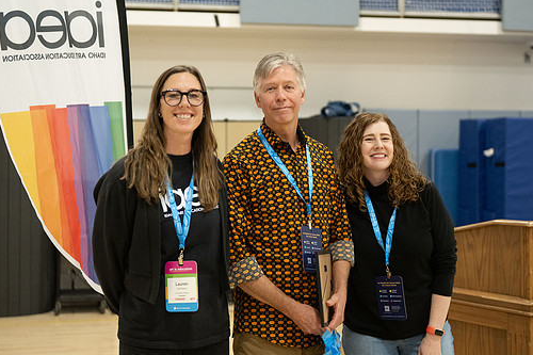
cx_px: 254
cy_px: 160
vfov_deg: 20.9
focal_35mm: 65
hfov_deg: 31.0
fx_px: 962
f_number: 2.8
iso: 3200
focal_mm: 56
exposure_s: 1/250
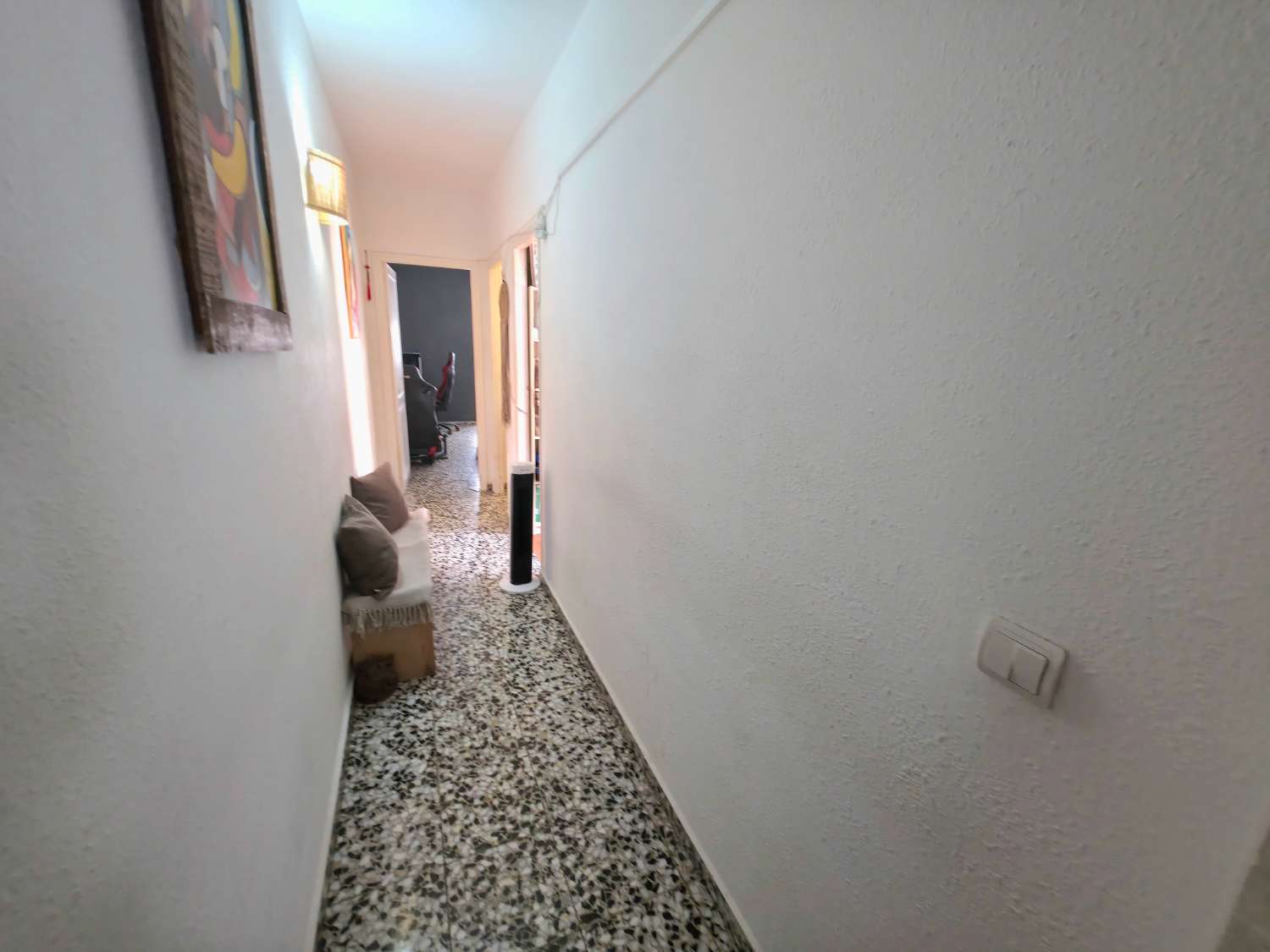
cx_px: 635
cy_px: 476
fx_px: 477
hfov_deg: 106.2
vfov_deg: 89.9
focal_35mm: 13
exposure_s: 1/16.7
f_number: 1.9
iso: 160
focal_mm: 2.2
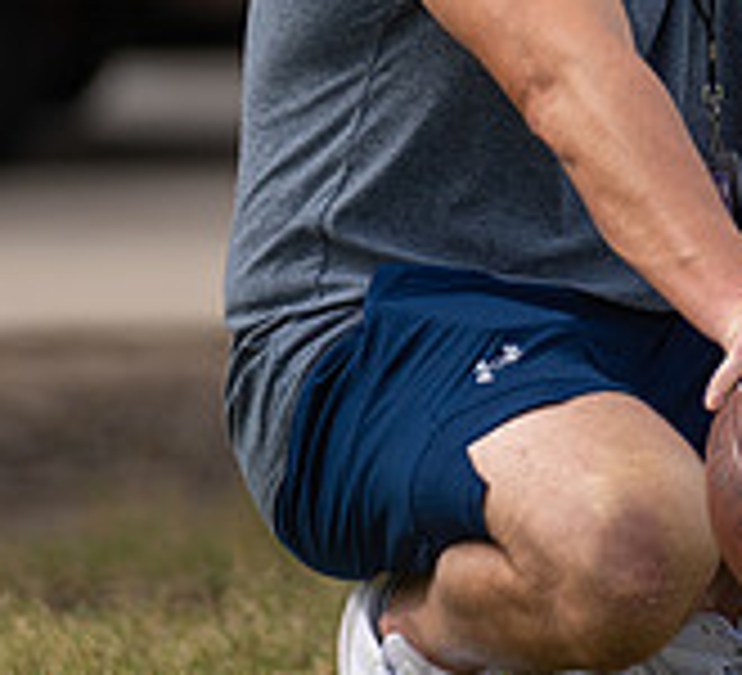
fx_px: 15017
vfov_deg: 2.6
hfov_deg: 2.8
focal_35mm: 648
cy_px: -15
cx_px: 677
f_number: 2.8
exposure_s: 1/1600
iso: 100
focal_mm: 162
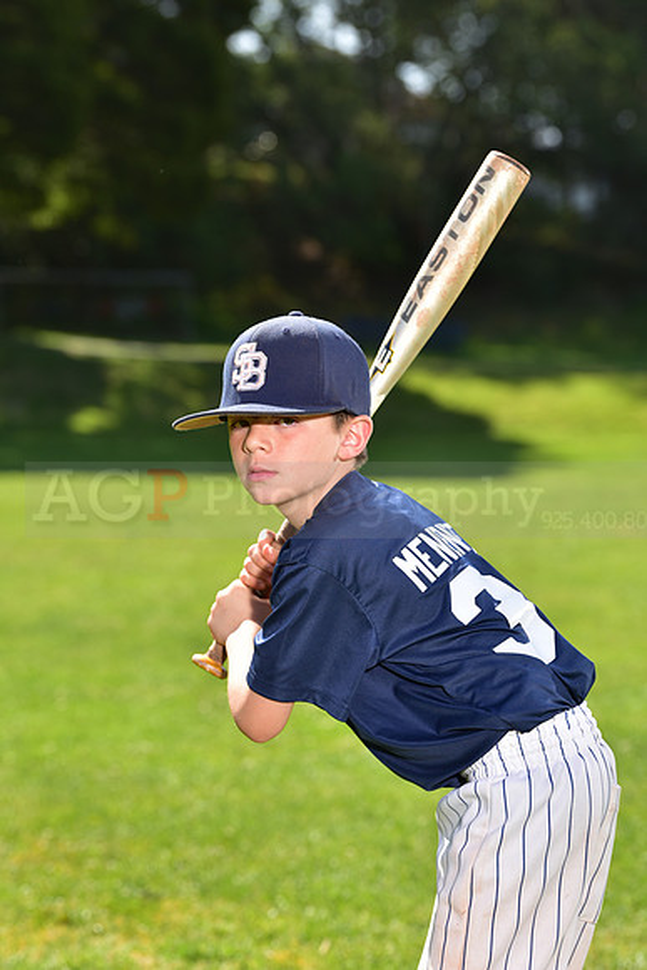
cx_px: 324
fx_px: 3502
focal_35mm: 130
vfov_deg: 15.8
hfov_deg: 10.6
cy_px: 485
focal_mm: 130
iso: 100
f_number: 5.6
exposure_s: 1/250
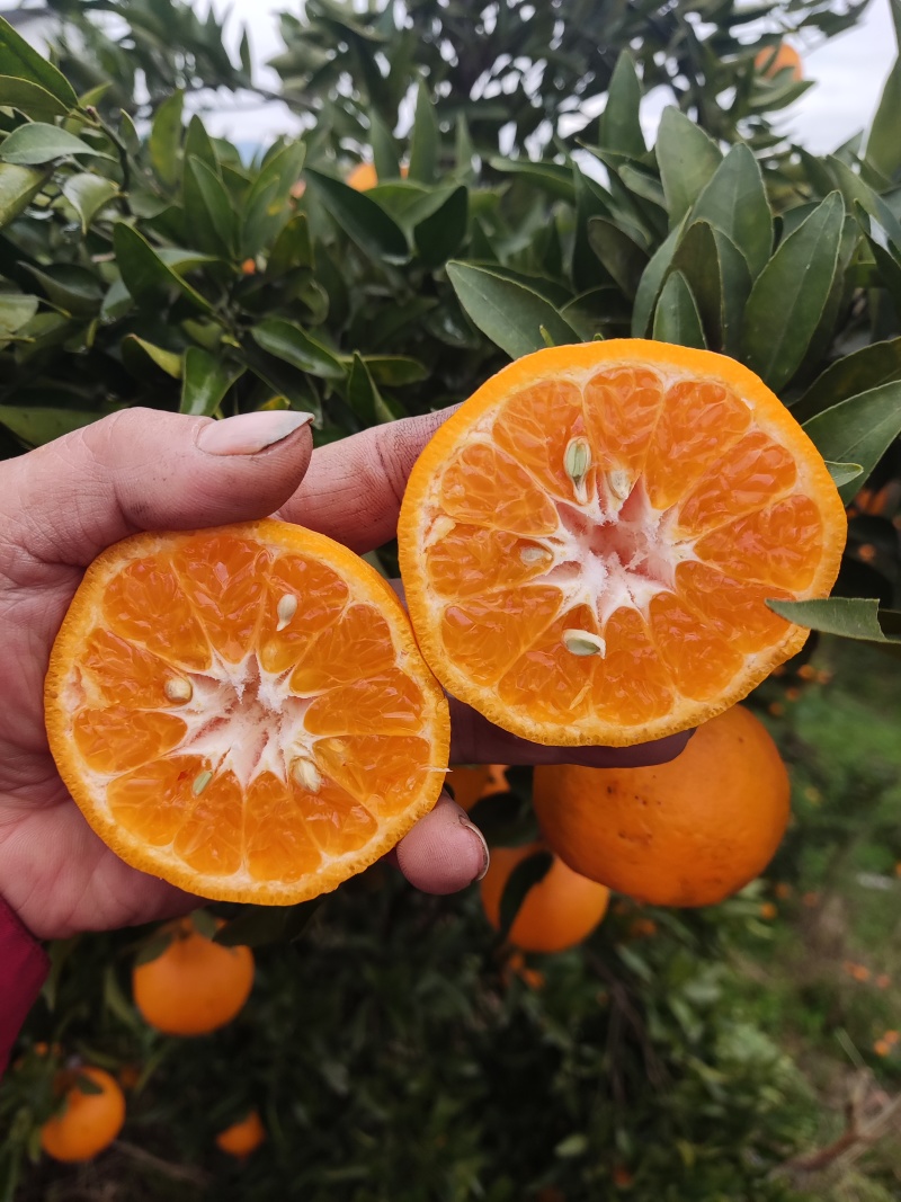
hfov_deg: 54.9
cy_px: 601
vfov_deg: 69.4
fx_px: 868
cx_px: 450
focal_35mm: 25
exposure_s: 1/100
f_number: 1.79
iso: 90
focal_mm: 4.71
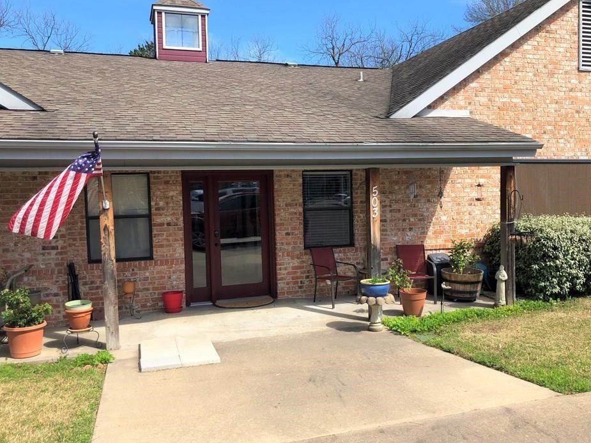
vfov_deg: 45.4
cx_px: 322
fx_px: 529
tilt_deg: -2.6
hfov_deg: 58.3
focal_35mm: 31
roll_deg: -1.3
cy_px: 223
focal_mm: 3.99
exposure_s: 1/1389
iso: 20
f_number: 1.8
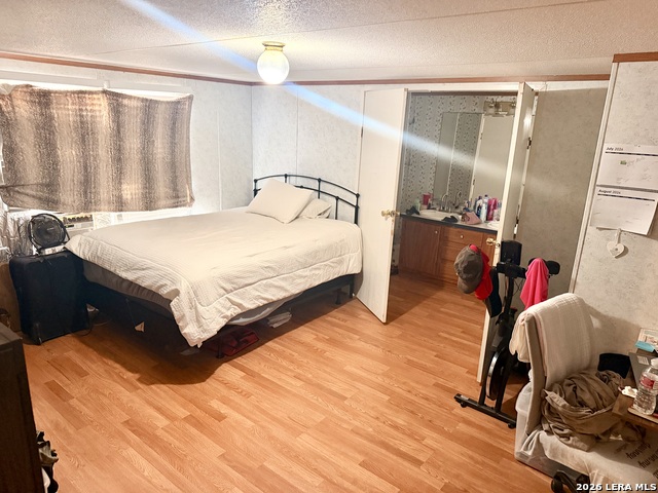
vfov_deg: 56.8
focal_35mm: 24
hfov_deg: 71.6
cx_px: 329
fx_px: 456
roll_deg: -2.9
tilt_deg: -15.1
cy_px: 246
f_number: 1.78
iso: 800
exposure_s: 1/60
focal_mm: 6.76
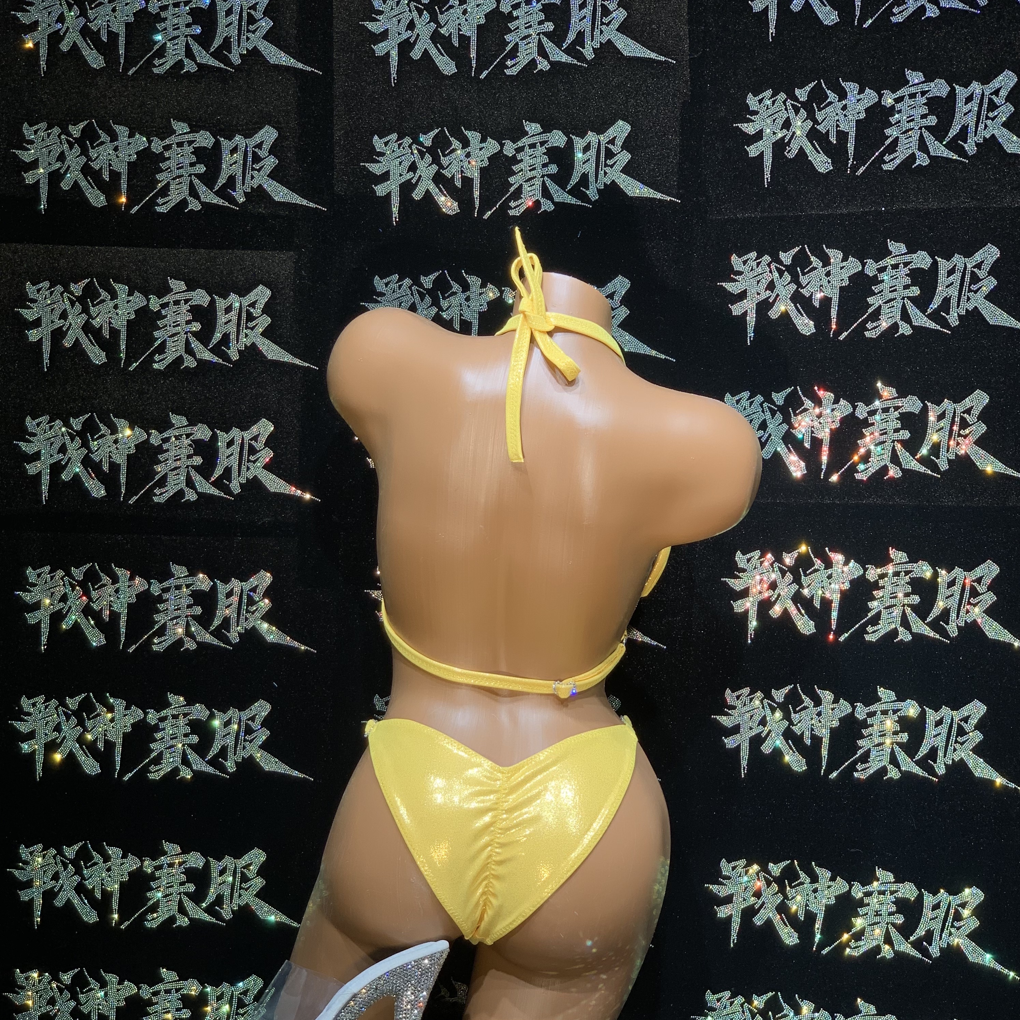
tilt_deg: -4.0
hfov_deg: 27.7
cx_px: 511
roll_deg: -2.8
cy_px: 478
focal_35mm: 62
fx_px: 2067
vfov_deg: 27.7
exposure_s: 1/122
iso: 16
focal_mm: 6
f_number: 2.4
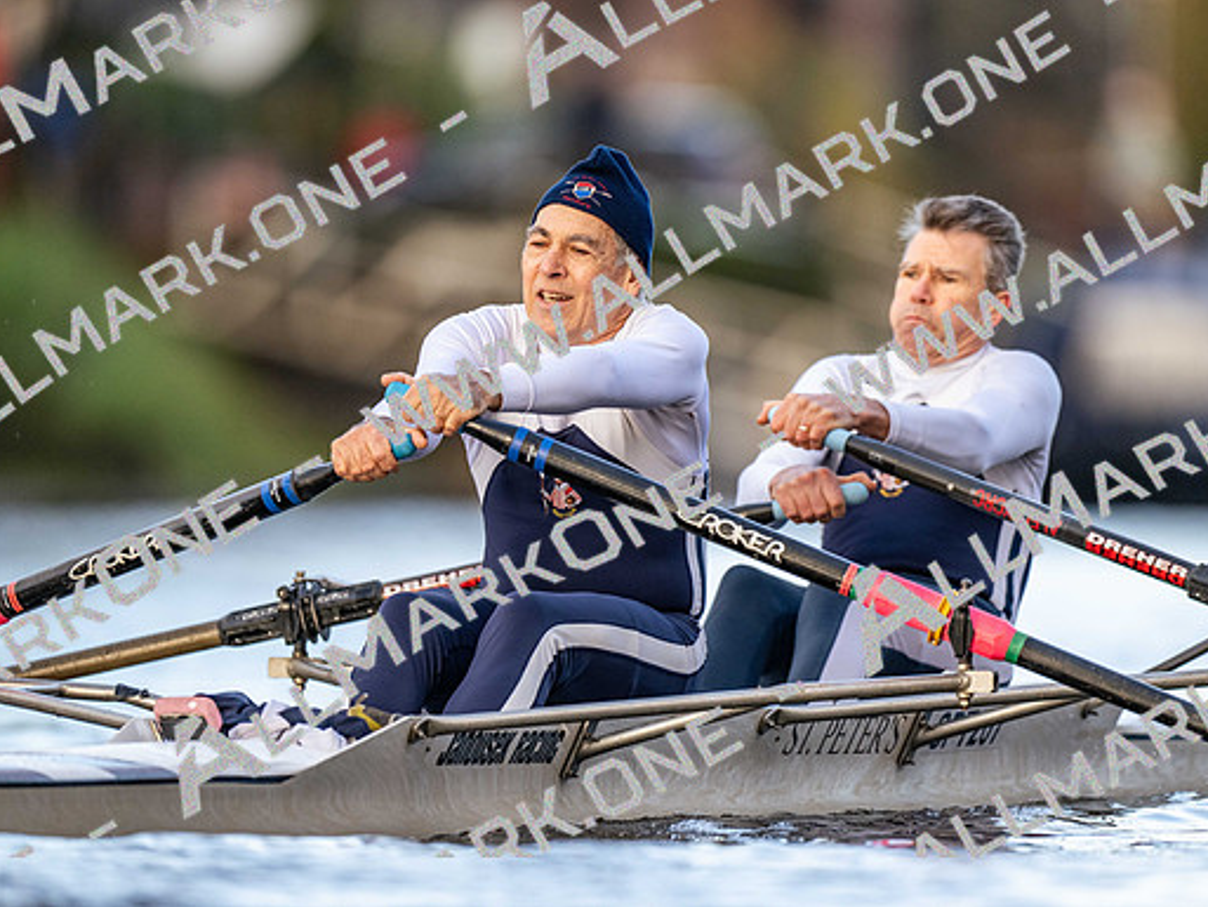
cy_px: 454
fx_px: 22758
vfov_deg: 2.3
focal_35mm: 652
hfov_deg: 3.0
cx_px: 652
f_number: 4
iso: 1800
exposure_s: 1/2500
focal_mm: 600
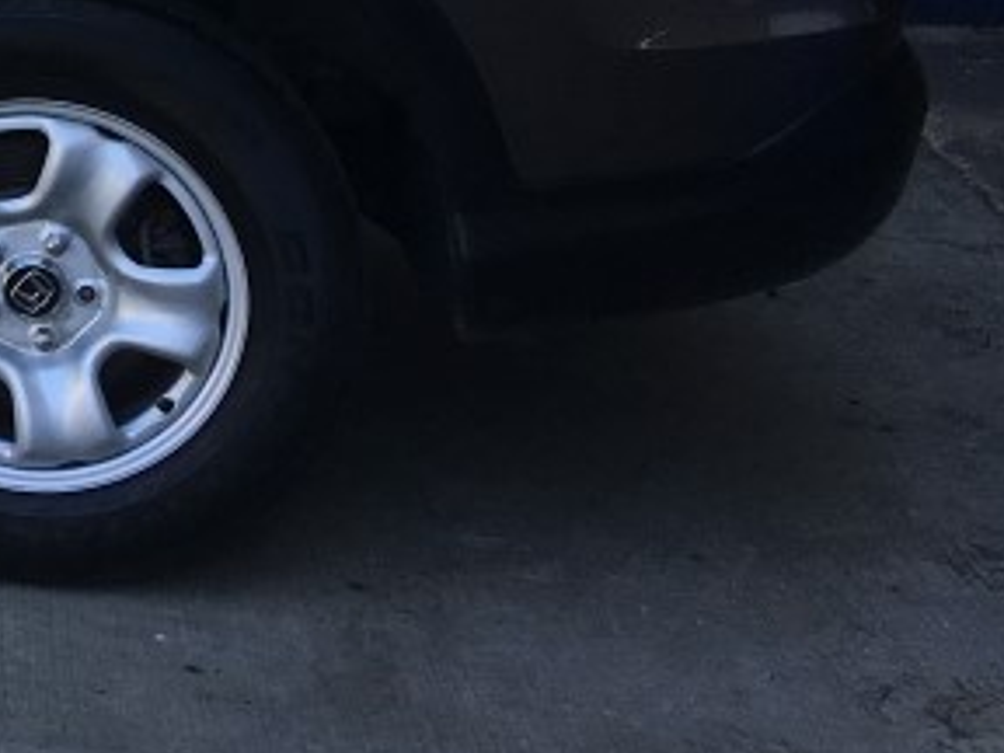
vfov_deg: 14.0
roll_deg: -1.3
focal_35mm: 103
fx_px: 2987
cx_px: -753
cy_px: -122
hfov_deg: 16.3
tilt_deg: -9.9
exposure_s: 1/320
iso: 25
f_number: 2.2
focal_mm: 4.15
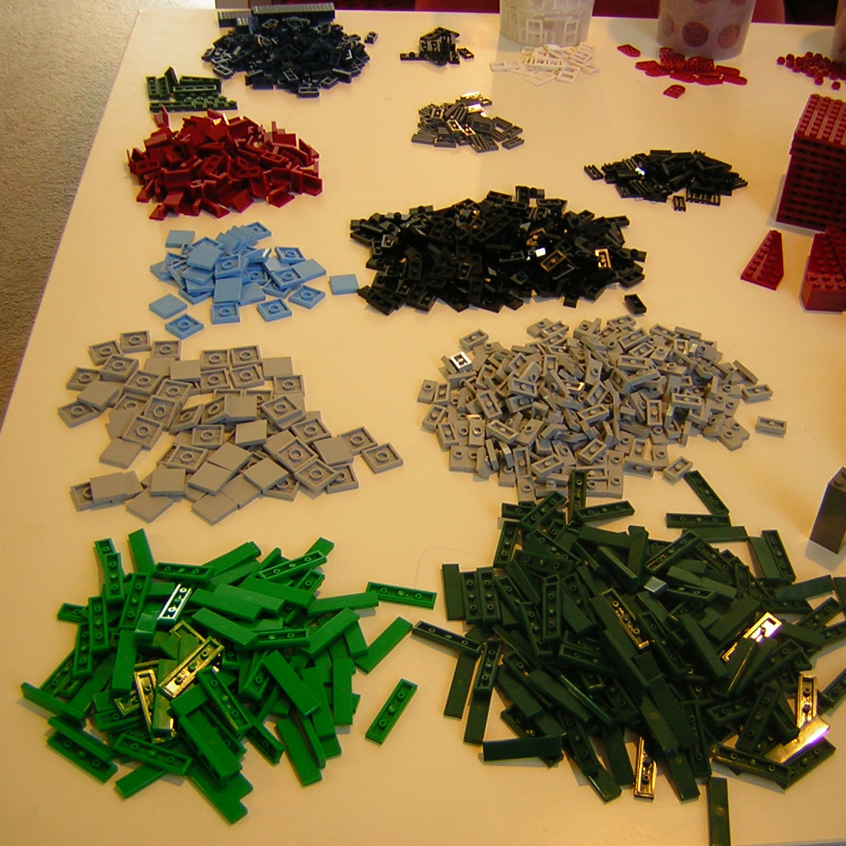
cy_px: 420
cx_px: 527
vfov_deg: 39.2
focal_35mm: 43
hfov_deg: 38.9
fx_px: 1189
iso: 50
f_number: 2.6
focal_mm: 4.7
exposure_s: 1/6.8
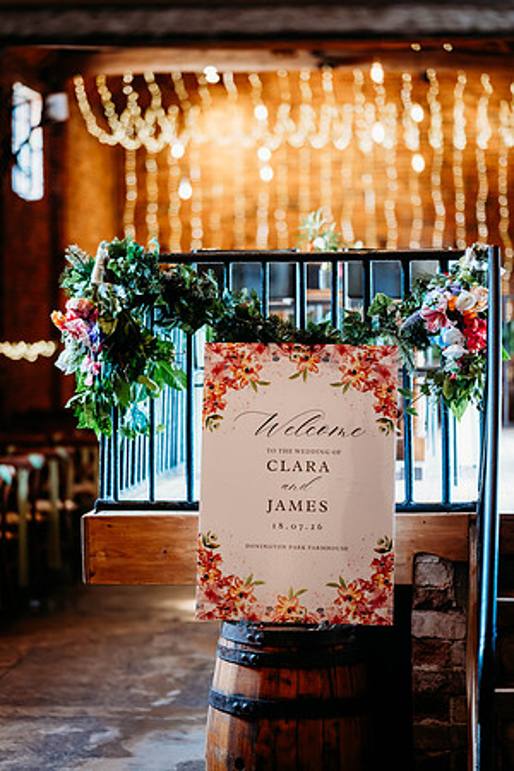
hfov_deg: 16.1
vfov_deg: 23.9
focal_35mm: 85
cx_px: 257
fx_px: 1820
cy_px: 386
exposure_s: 1/200
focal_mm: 85
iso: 1800
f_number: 1.8
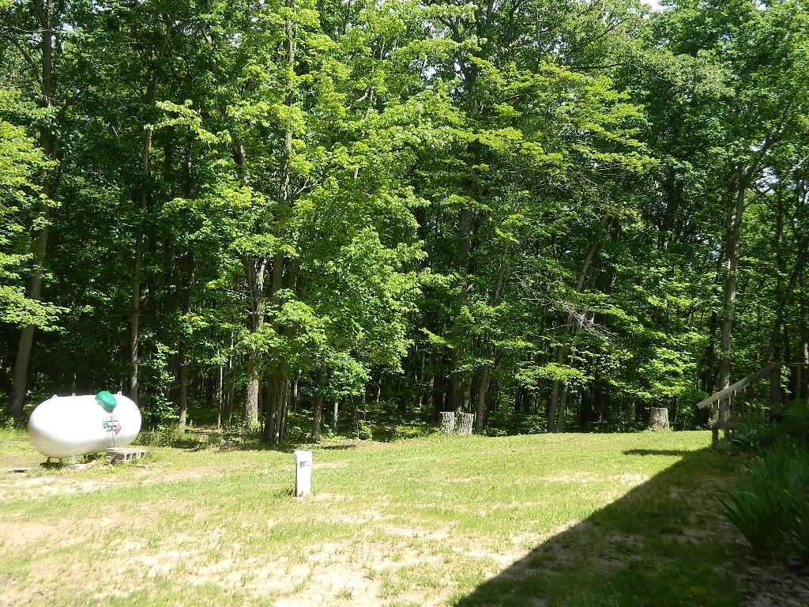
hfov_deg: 45.8
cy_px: 304
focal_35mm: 41
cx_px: 404
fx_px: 958
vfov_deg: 35.1
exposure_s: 1/320
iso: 80
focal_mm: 7.3
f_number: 3.5
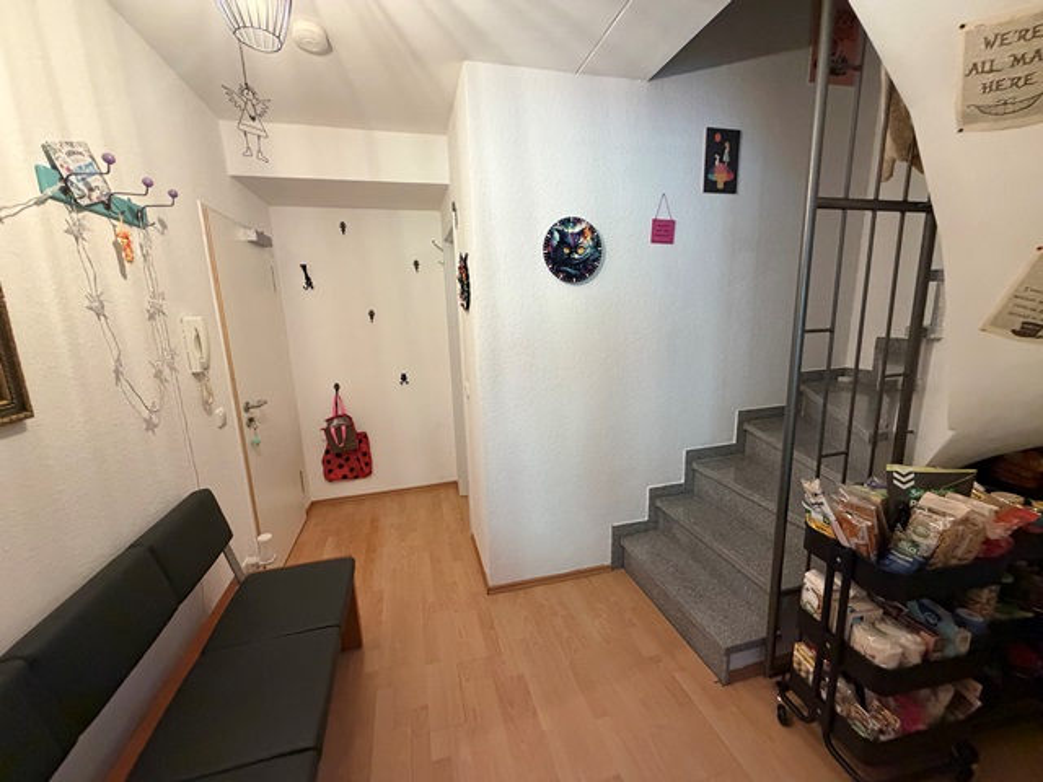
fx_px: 422
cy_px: 391
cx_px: 522
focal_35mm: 14
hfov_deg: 102.1
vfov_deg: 85.7
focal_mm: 2.22
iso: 500
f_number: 2.2
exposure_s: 1/50
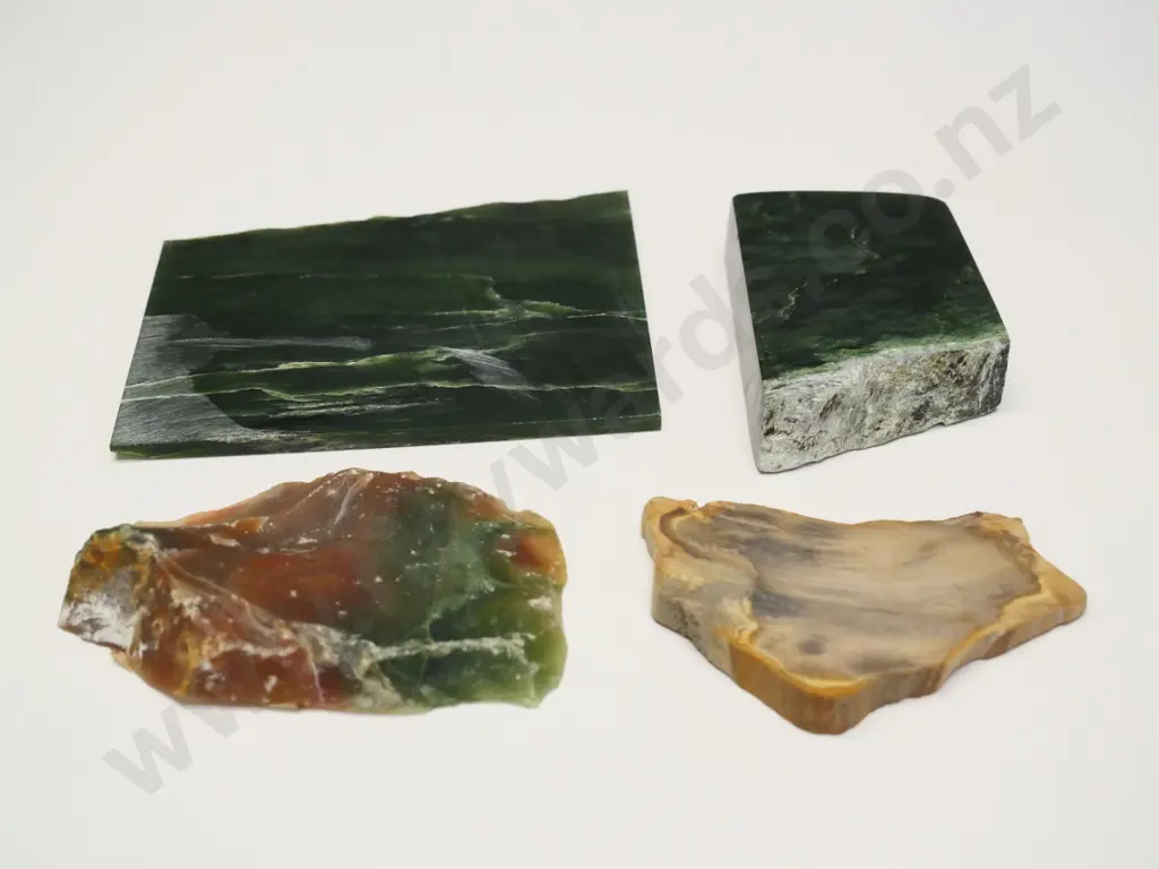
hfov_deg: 38.2
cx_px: 580
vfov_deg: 29.1
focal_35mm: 50
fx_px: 1674
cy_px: 434
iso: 1600
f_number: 6.3
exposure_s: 1/80
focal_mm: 25
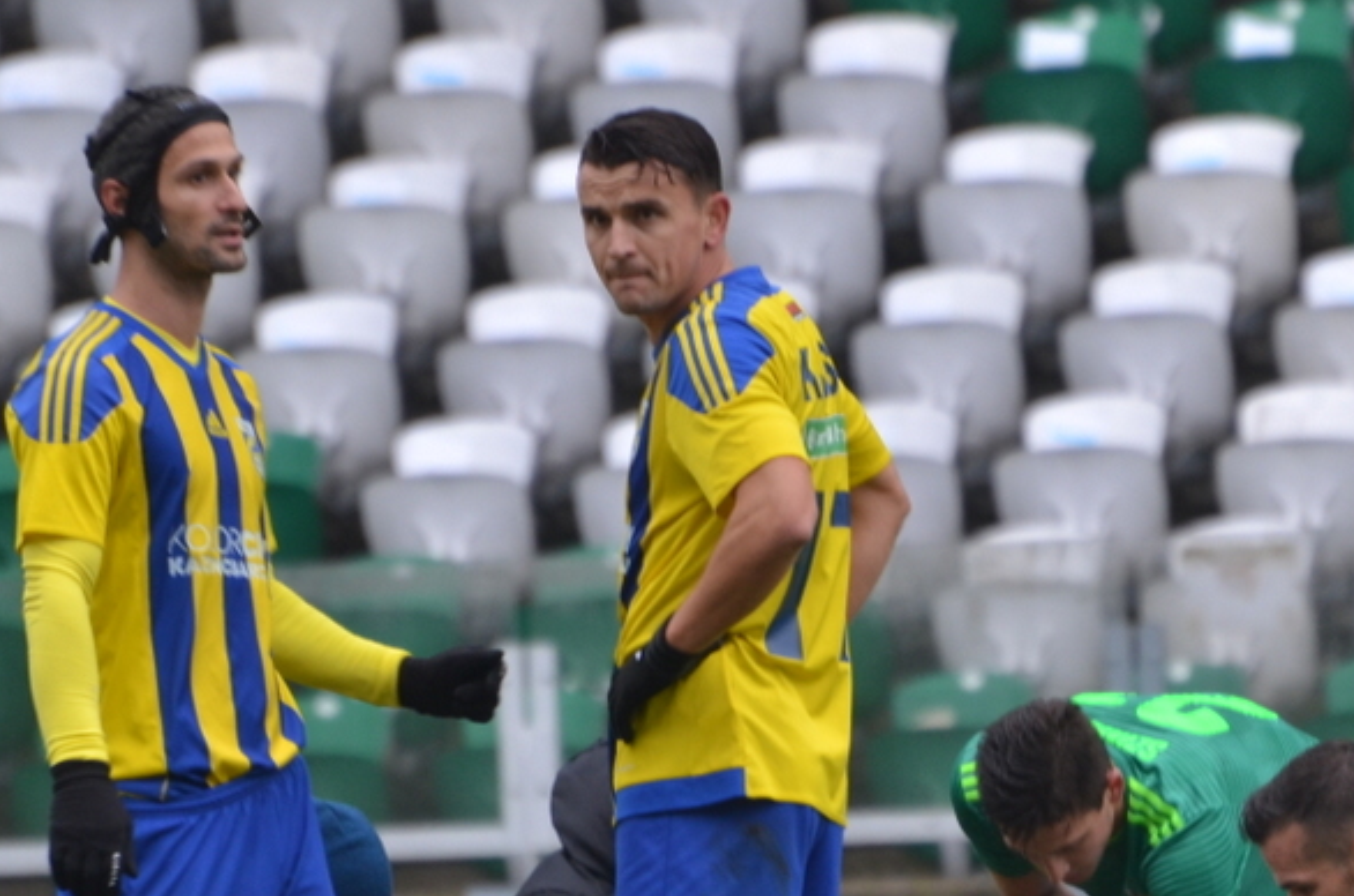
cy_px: 819
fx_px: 34565
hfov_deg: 2.2
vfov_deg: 1.5
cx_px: 1125
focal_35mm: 921
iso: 320
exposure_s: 1/125
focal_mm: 300
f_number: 5.6
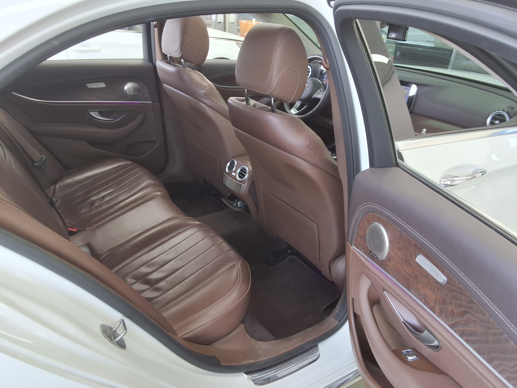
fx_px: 433
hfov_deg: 61.7
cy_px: 196
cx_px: 259
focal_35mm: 29
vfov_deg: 48.2
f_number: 1.9
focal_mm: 2.91
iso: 50
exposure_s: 1/60
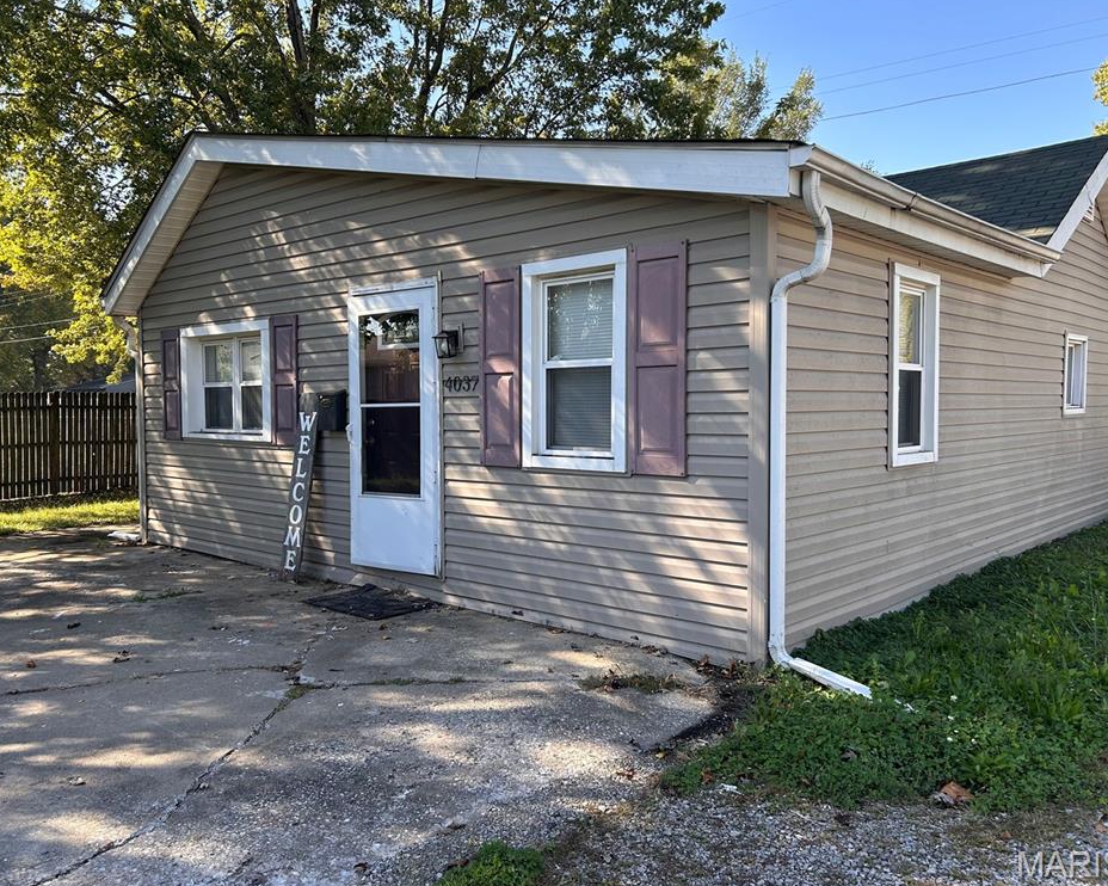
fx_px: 918
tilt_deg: -3.3
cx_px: 525
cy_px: 431
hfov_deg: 62.2
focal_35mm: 28
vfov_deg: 51.5
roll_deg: +0.1
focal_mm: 5.7
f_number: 1.5
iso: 50
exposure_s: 1/780
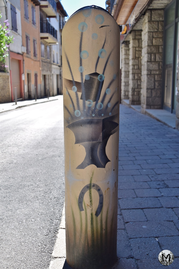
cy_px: 134
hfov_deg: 34.2
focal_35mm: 39
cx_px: 90
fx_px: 291
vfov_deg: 49.6
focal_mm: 26
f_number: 8
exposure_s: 1/250
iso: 280
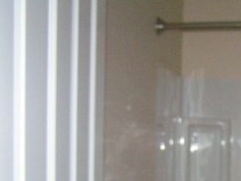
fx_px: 648
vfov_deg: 15.4
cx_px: 263
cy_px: 213
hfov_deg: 20.2
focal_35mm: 93
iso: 200
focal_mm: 6.3
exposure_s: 1/40
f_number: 2.8
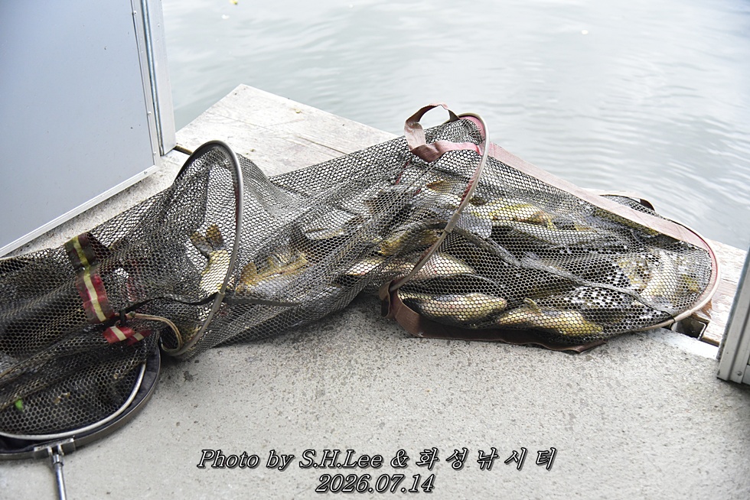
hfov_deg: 38.2
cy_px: 250
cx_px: 375
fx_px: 1084
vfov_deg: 26.0
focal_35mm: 52
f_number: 4
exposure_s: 1/4000
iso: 3200
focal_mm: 52
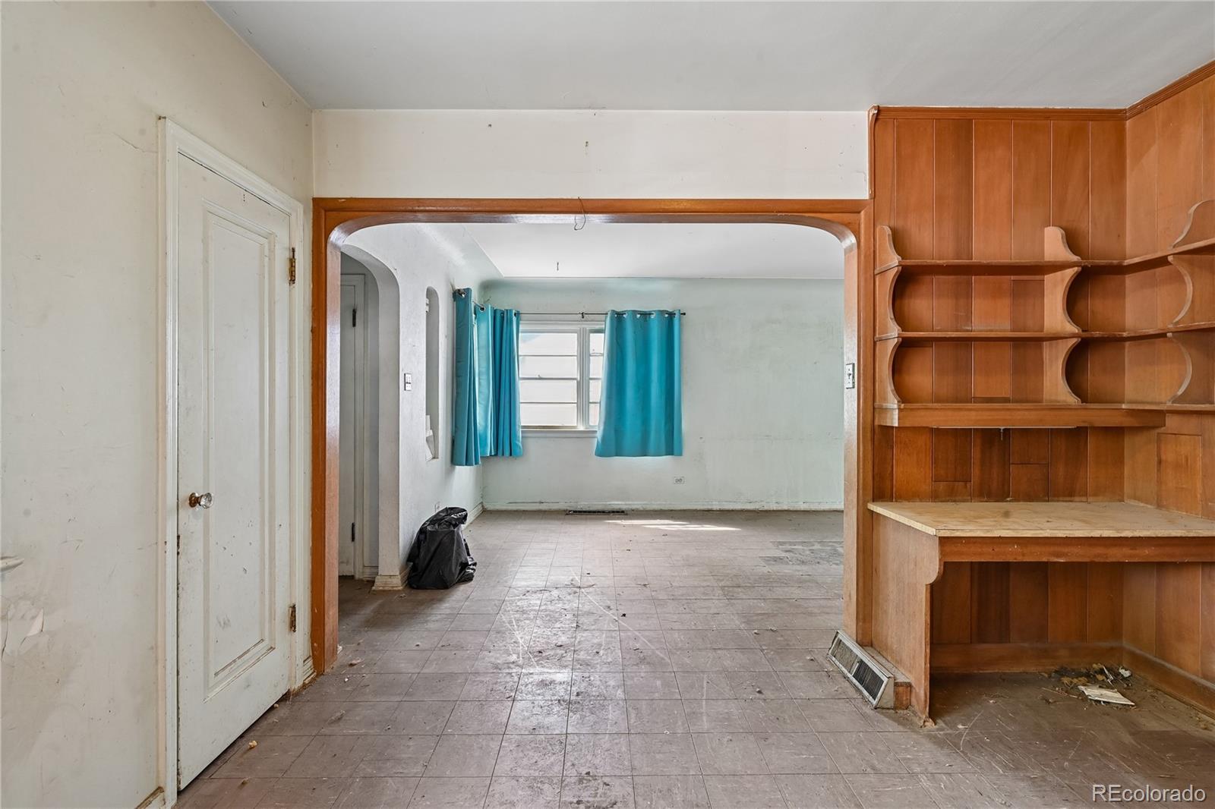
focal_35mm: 16
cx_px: 608
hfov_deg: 96.7
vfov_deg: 73.7
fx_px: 540
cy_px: 404
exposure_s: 1/5
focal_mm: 16
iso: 400
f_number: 10
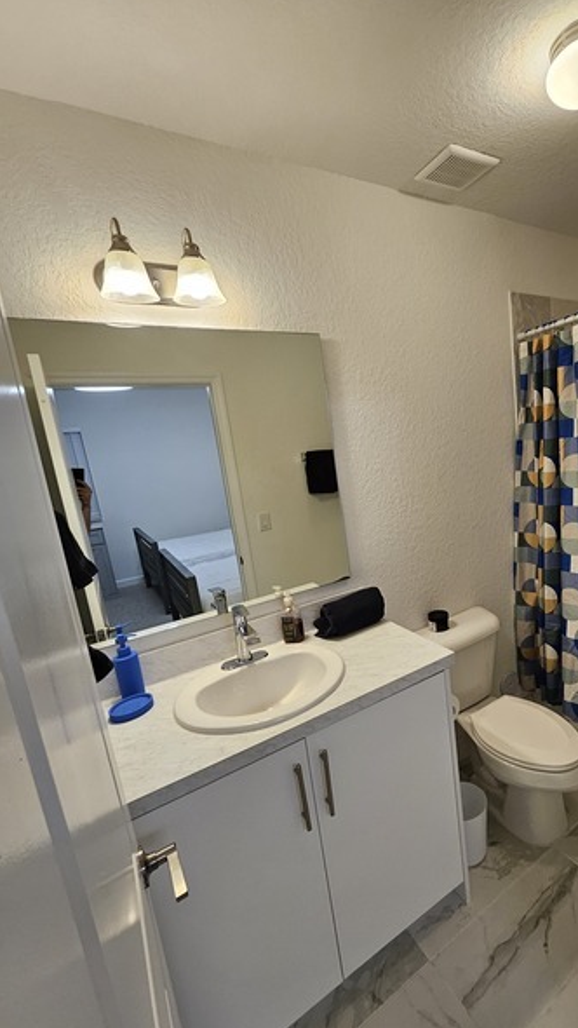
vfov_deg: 99.3
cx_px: 404
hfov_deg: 64.6
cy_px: 529
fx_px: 436
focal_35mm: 16
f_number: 2.2
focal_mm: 1.74
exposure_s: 1/60
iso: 100
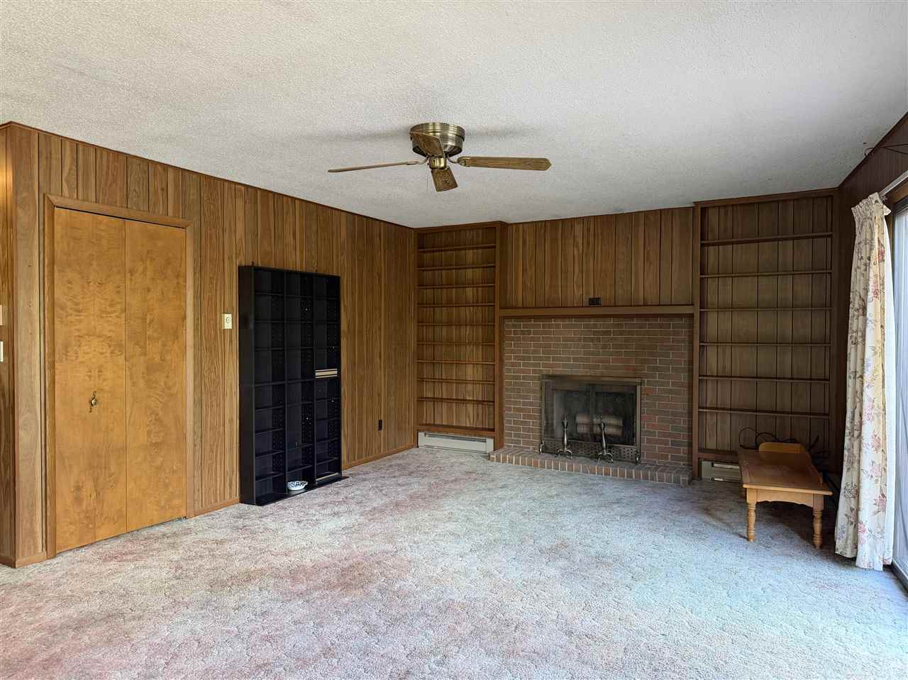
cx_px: 454
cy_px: 340
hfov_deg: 71.6
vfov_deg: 56.8
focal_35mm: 24
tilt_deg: -1.4
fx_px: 629
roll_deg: +0.5
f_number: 1.78
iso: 320
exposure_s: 1/60
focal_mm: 6.76
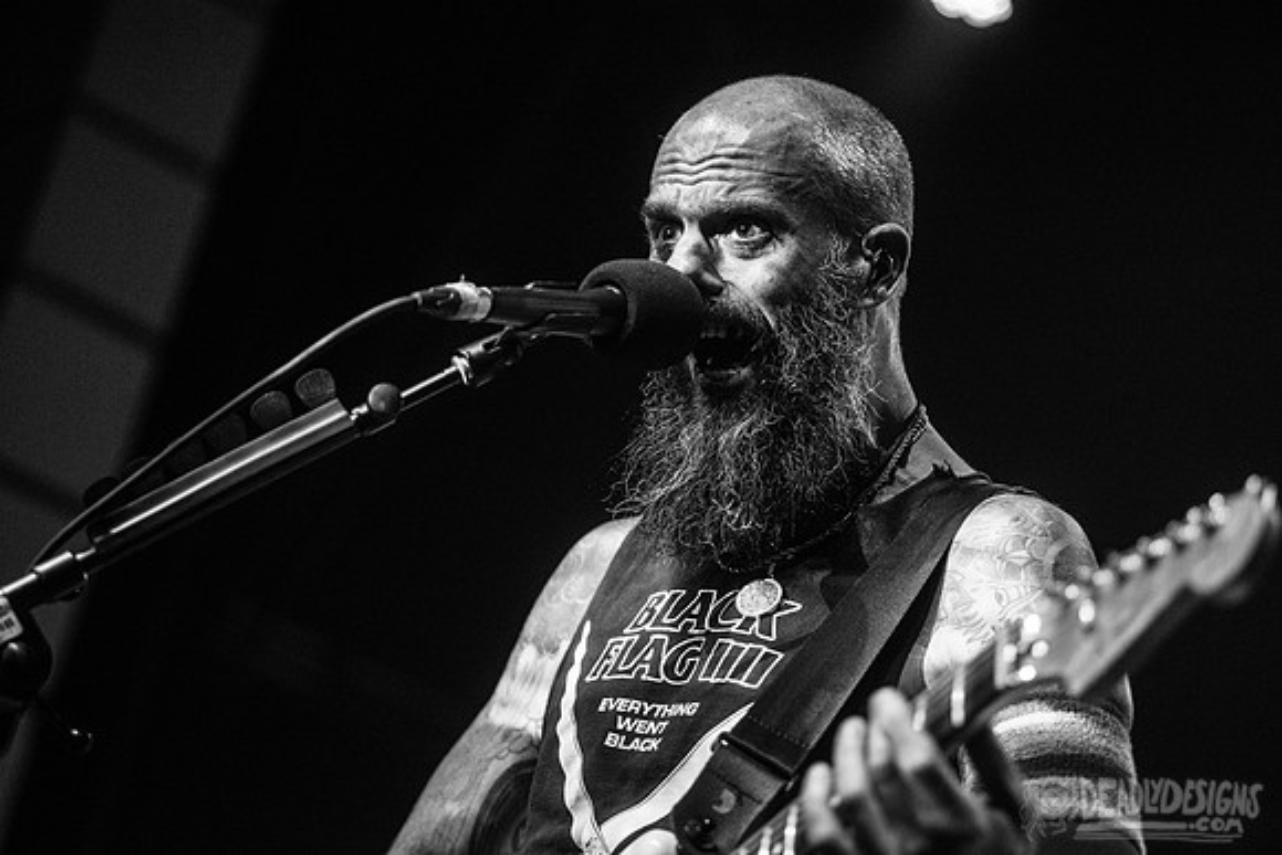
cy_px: 428
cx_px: 641
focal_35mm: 95
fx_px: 3384
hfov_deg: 21.5
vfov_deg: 14.4
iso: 3200
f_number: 3.2
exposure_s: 1/400
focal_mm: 95
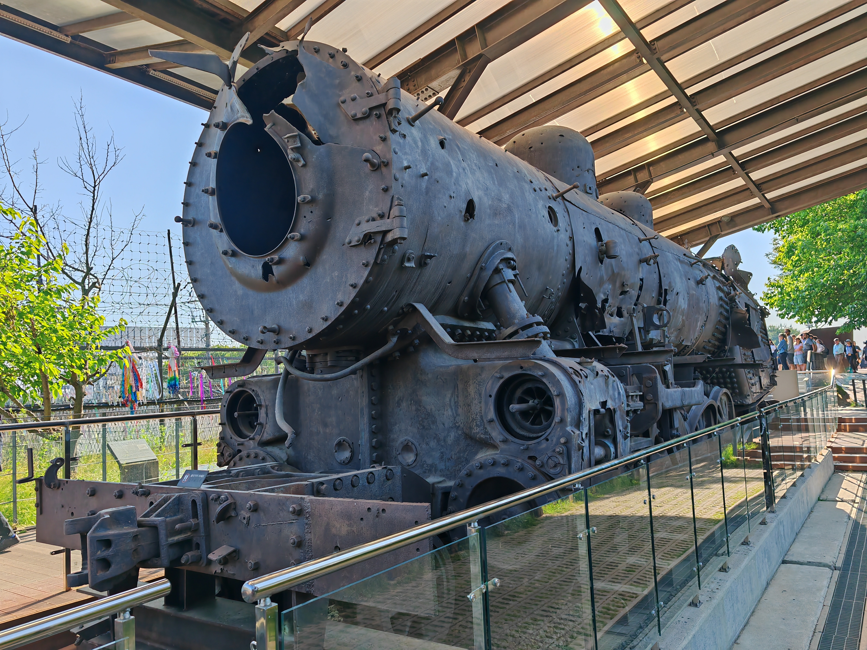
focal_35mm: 27
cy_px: 325
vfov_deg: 51.4
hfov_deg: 65.3
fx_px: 676
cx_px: 434
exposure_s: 1/980
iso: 50
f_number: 1.6
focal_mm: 7.62
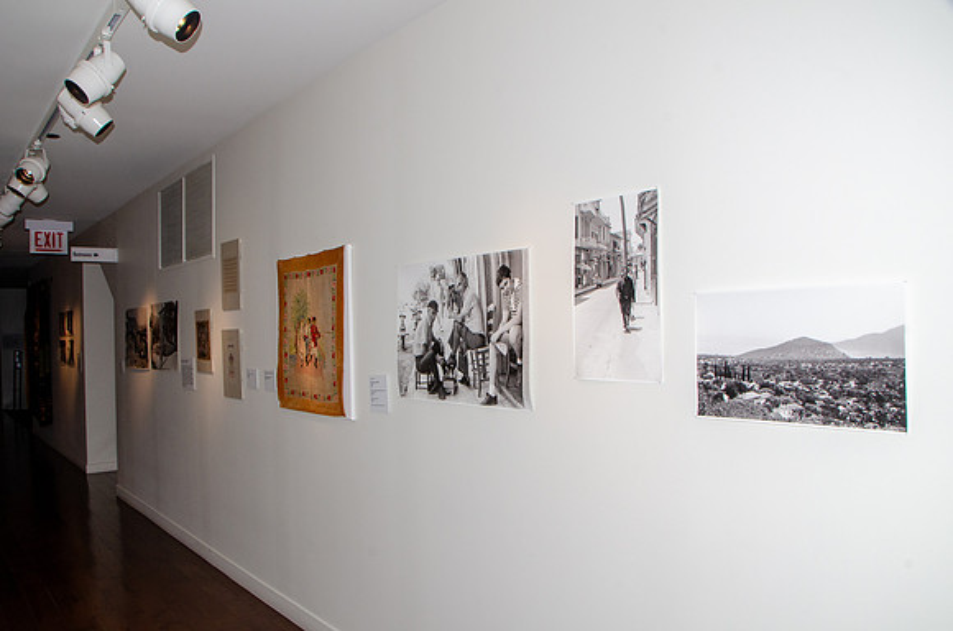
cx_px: 476
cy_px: 316
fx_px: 713
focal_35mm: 27
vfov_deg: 47.7
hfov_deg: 67.5
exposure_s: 1/160
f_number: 11
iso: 640
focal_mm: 18
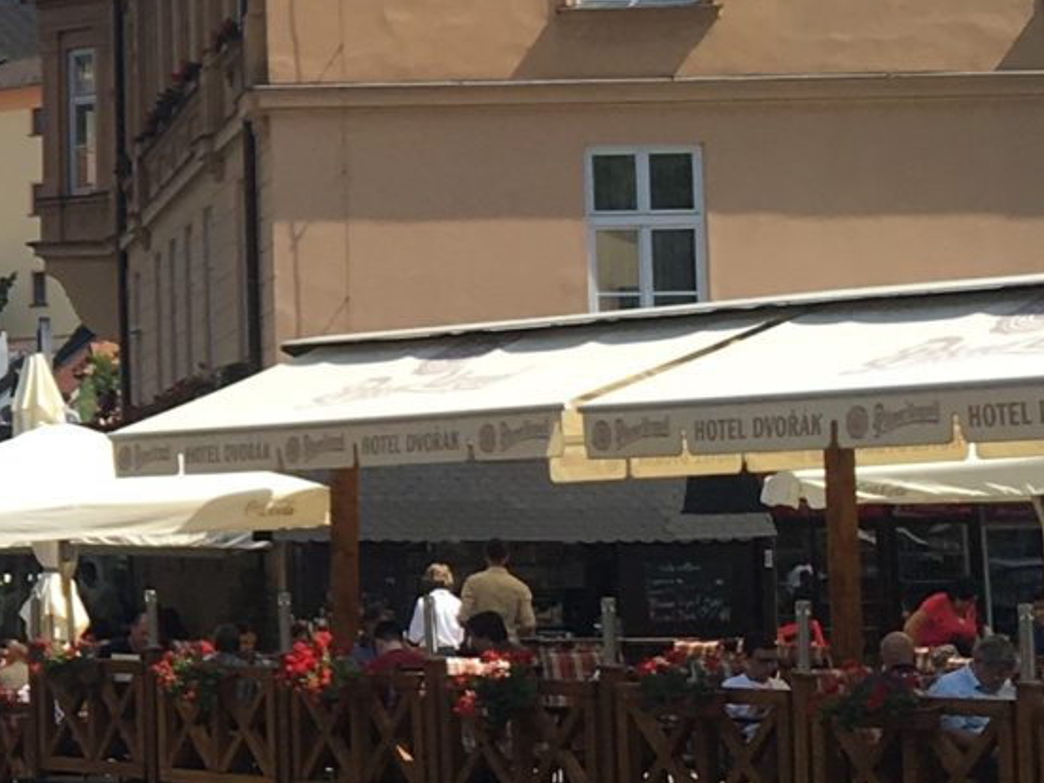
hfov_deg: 16.3
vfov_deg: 13.8
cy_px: -53
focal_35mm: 105
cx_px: -721
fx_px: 3167
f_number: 2.2
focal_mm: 4.15
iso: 25
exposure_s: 1/1221
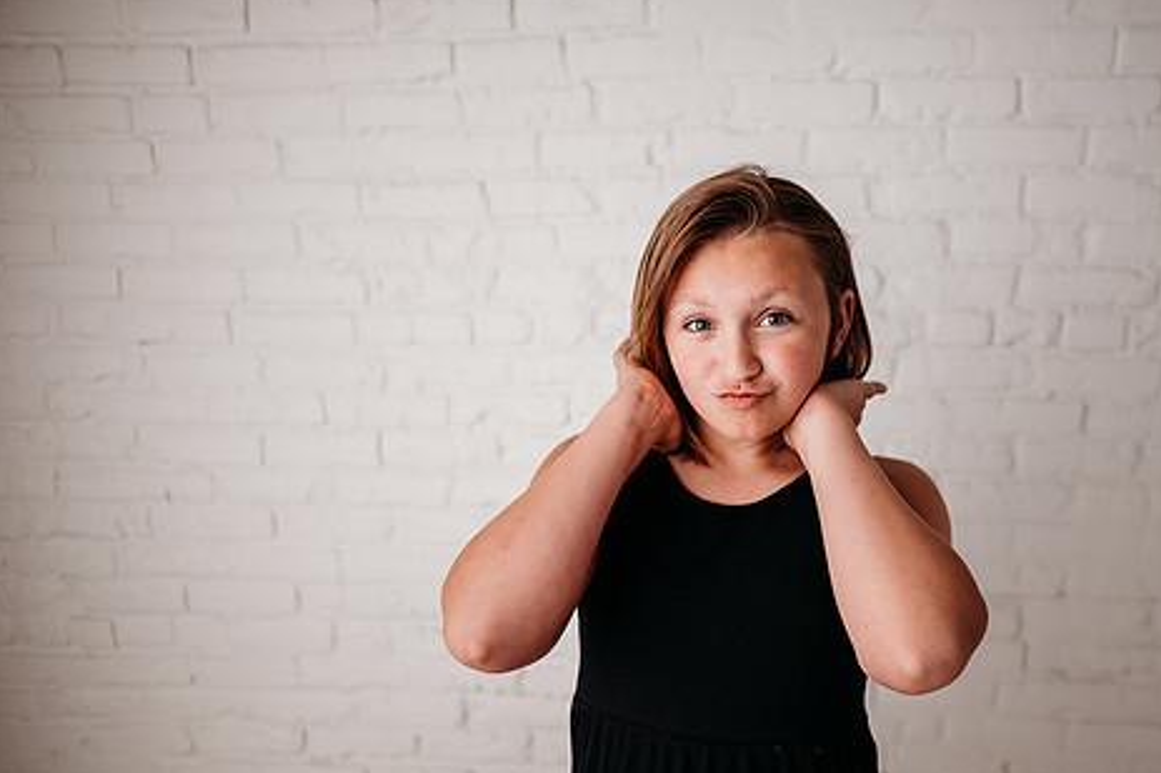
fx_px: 967
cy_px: 469
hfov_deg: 61.2
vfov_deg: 43.3
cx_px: 716
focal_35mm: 30
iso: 100
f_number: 2
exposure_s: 1/200
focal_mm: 24
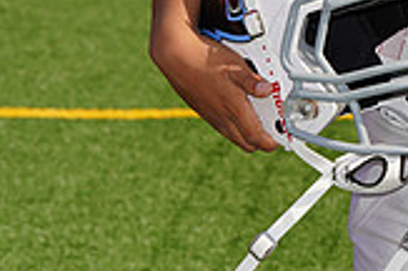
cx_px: 683
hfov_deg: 3.9
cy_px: -93
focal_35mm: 521
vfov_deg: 2.6
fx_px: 5893
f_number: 13
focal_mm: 146
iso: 100
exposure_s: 1/250
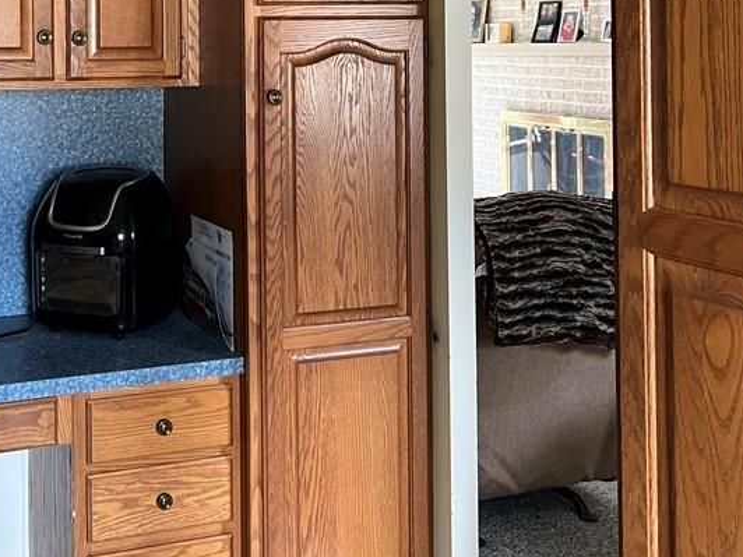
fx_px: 1073
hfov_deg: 37.2
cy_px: 57
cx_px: 183
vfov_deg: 28.0
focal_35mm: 50
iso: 320
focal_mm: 5.7
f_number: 1.5
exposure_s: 1/60
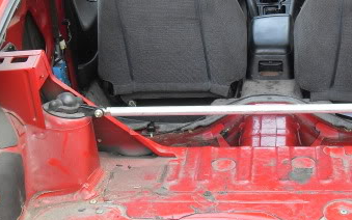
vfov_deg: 17.6
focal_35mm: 74
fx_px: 710
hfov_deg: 27.6
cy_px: 91
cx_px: 244
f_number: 2.8
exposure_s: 1/90
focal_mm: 6.3
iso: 100
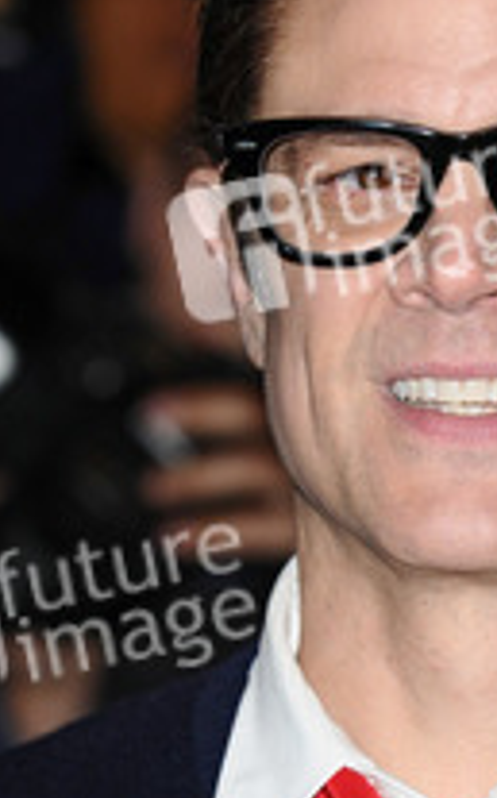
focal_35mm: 311
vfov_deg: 6.8
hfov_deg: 4.2
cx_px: 480
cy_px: 424
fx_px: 6754
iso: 320
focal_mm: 105
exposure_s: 1/200
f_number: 4.5
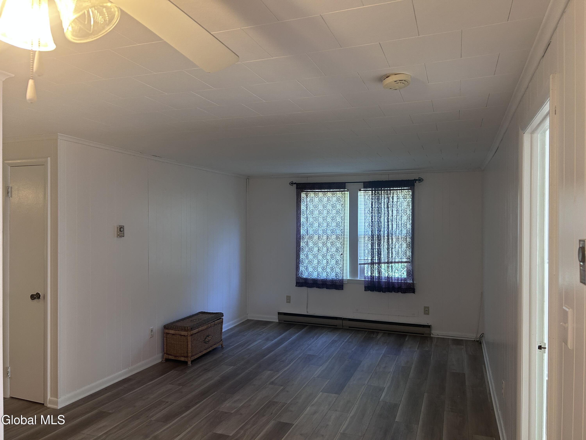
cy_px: 220
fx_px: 440
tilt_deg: +0.3
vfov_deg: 53.1
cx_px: 293
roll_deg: +0.2
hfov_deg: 67.3
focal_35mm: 26
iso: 125
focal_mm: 5.7
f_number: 1.5
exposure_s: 1/60
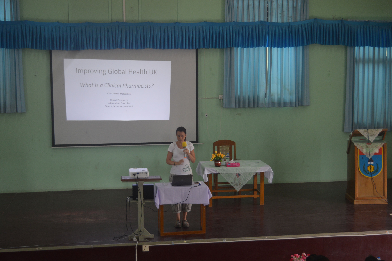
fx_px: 587
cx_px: 196
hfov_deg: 36.9
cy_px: 130
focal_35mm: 54
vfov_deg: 25.0
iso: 400
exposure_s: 1/80
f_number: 4.8
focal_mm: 36
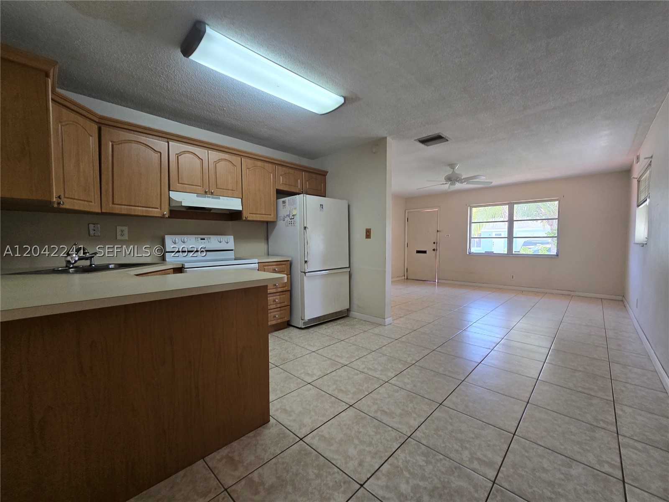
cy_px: 251
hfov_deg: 106.2
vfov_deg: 89.9
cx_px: 334
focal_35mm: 13
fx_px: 251
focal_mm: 2.2
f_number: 2.2
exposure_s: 1/60
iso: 125
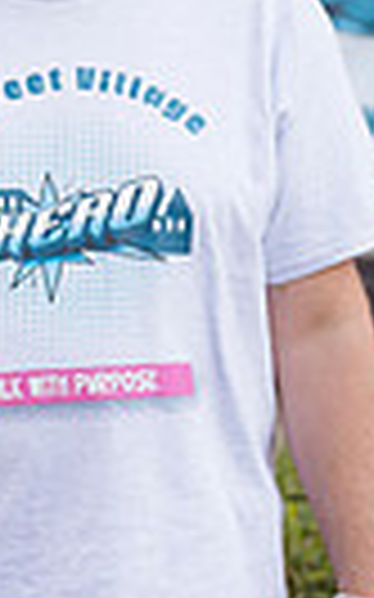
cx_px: 126
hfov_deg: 6.1
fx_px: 3494
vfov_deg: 9.8
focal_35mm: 214
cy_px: 211
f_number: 4
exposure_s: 1/250
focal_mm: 48
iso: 220
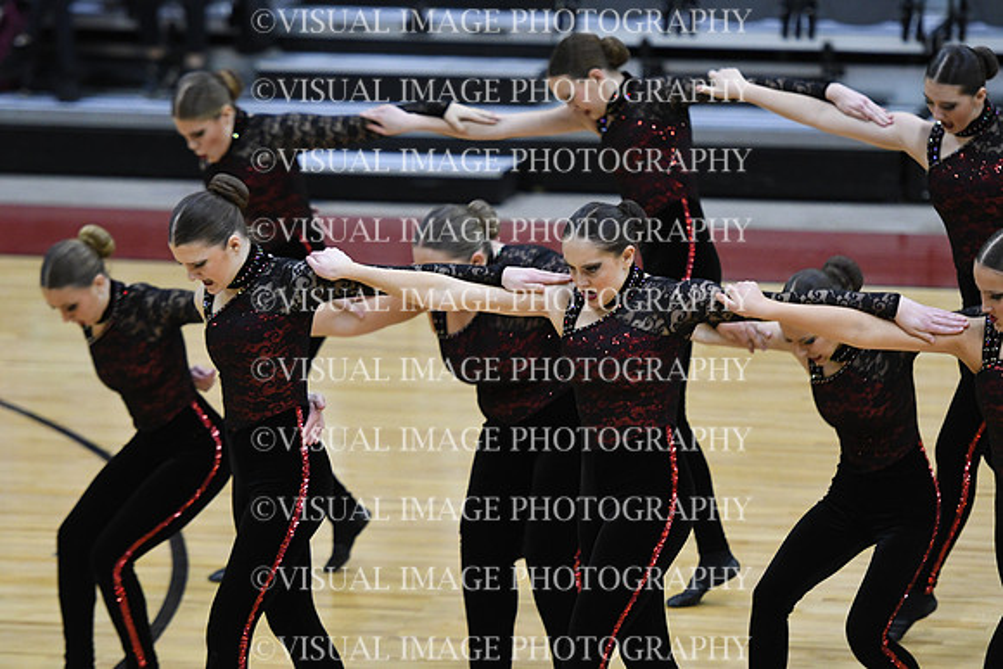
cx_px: 502
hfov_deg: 8.3
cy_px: 334
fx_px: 6883
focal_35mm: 247
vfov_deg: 5.6
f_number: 2.8
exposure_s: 1/400
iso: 3200
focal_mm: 165
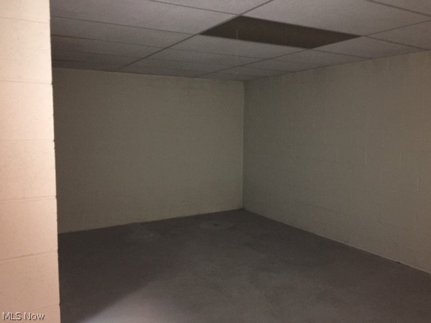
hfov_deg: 61.7
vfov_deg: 48.2
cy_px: 162
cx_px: 216
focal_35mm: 29
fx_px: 361
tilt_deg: -4.4
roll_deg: -1.1
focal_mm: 4.15
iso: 320
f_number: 2.2
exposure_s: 1/16
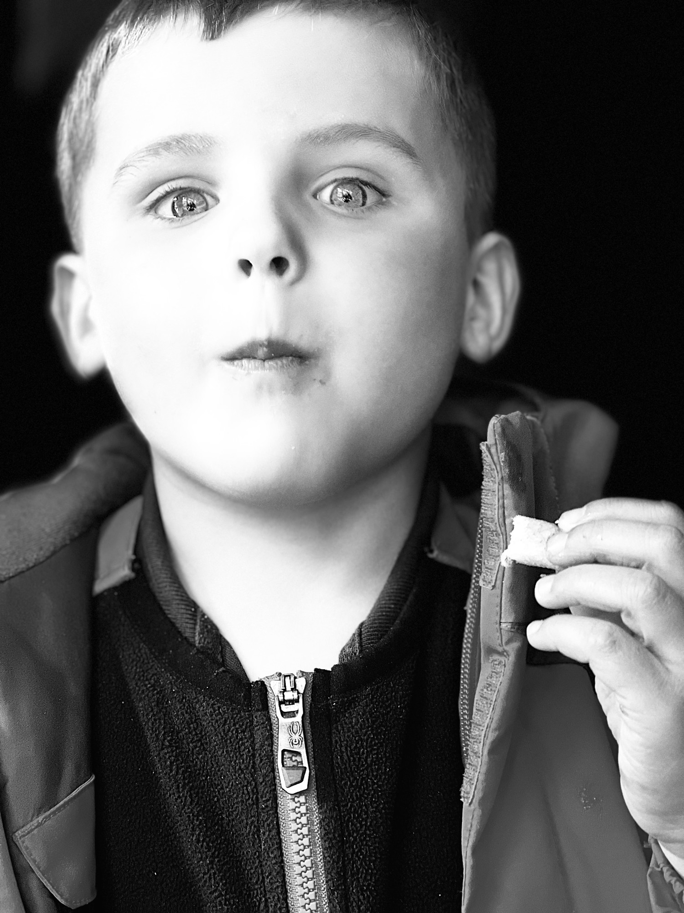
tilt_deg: +14.1
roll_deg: -0.9
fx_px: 2029
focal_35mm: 77
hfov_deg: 19.1
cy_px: 456
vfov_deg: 25.3
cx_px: 342
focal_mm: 9
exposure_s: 1/120
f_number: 2.8
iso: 200
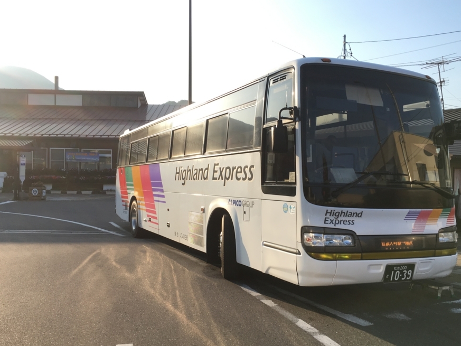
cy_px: 172
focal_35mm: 34
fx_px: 453
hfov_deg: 54.0
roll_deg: -0.6
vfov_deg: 41.8
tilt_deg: -1.0
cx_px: 231
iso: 25
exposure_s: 1/582
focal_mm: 4.15
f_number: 2.2
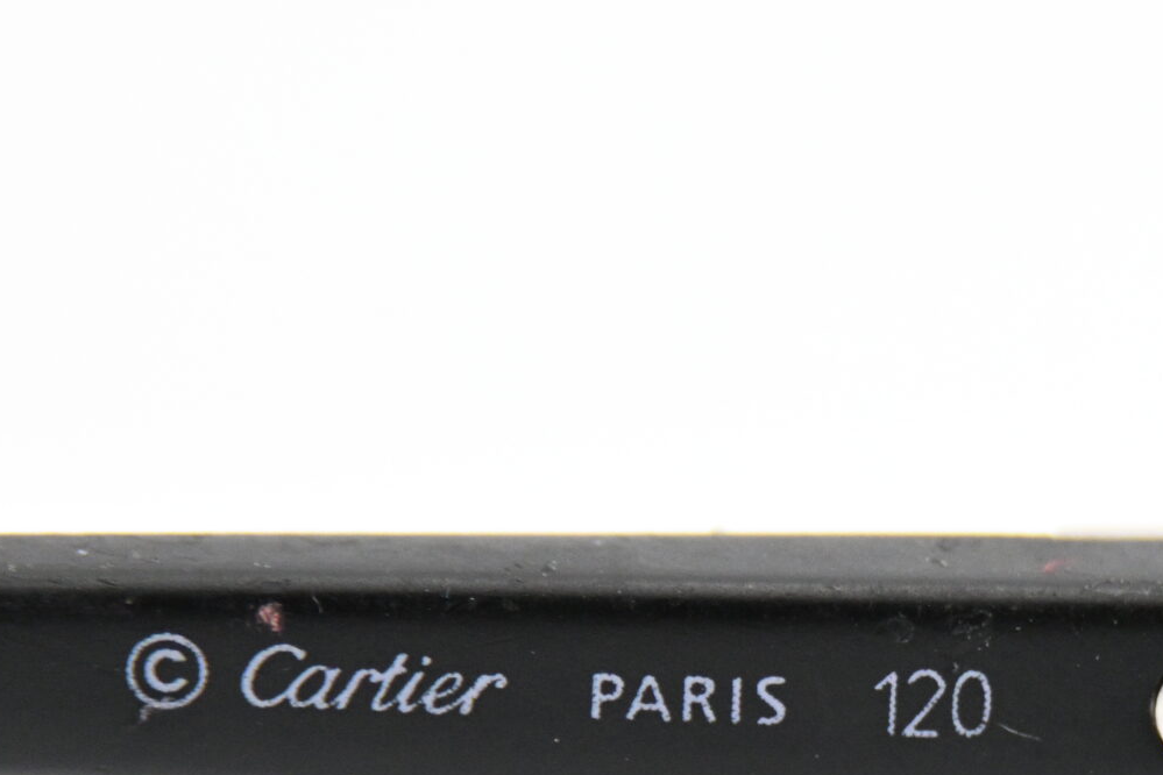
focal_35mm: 334
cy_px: 760
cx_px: 1213
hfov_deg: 6.1
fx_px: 10798
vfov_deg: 4.1
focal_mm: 87
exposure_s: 1/500
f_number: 5
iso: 1600
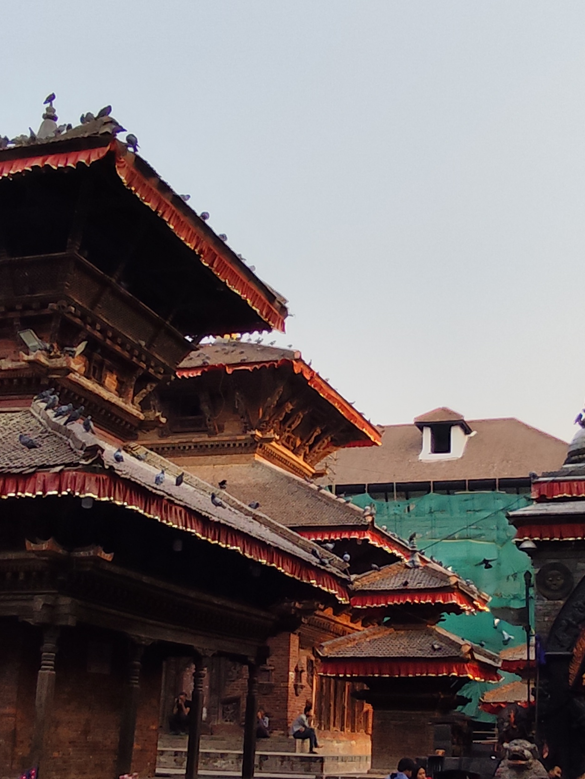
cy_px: 467
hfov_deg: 29.6
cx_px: 349
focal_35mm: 49
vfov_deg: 38.7
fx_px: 1103
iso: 50
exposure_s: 1/490
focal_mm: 1.65
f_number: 2.2
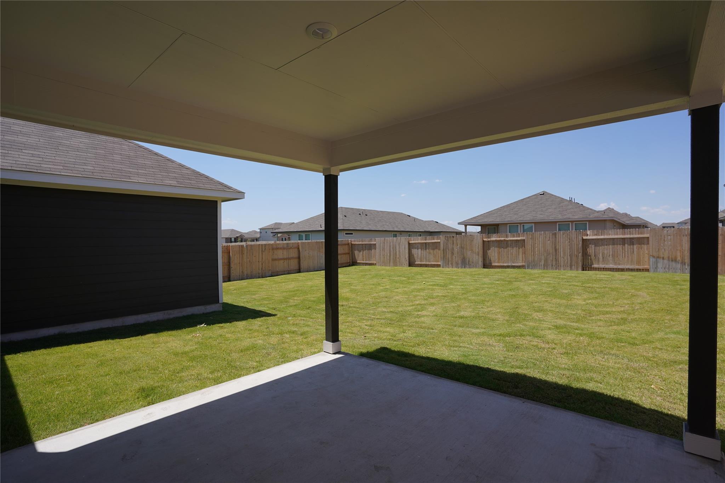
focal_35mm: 17
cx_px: 362
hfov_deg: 93.3
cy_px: 242
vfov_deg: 70.4
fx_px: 342
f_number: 4.5
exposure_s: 1/800
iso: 100
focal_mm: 17
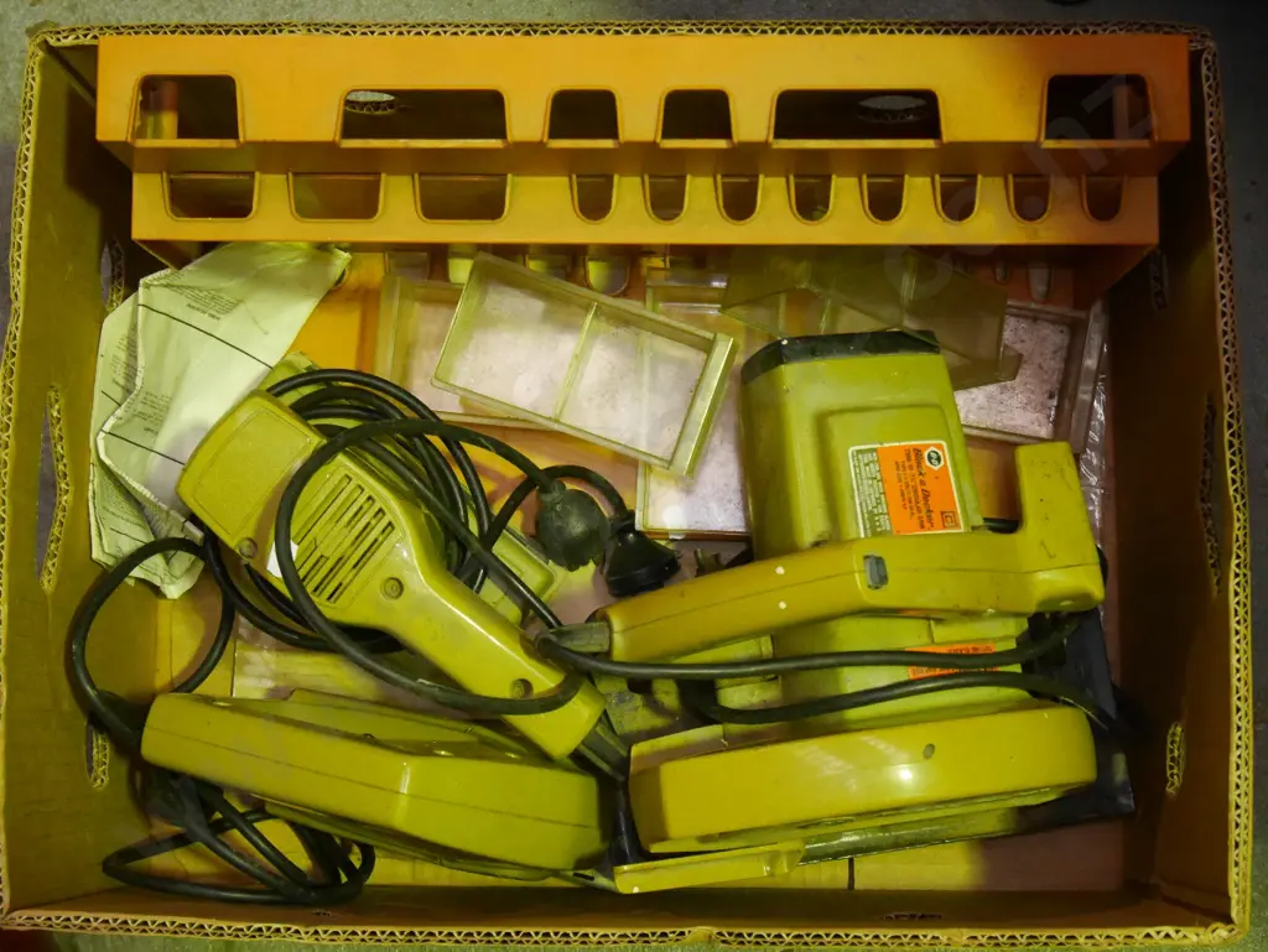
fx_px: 2052
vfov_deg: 26.1
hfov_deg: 34.3
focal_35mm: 56
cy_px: 476
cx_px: 634
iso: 3200
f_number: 5.5
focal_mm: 28
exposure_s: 1/60
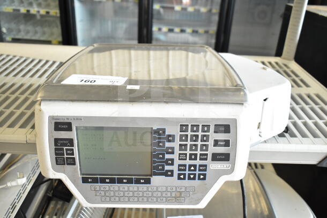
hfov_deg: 57.2
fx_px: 300
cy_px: 109
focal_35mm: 33
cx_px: 164
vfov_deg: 40.0
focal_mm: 22
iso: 1600
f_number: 5
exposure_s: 1/100
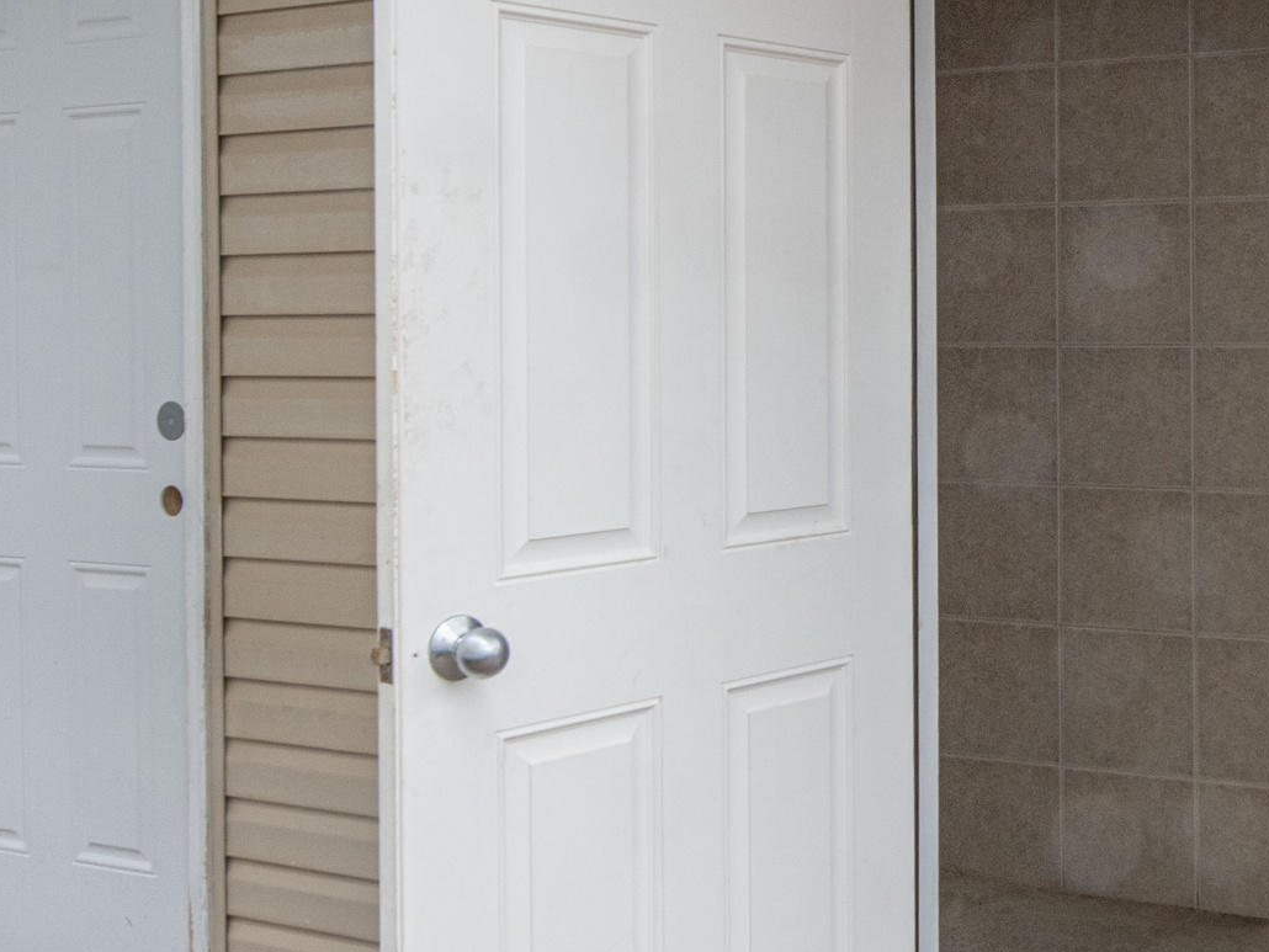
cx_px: 1053
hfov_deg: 40.0
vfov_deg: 32.0
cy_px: 325
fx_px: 1650
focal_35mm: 45
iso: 640
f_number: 9
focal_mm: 14
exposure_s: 1/160
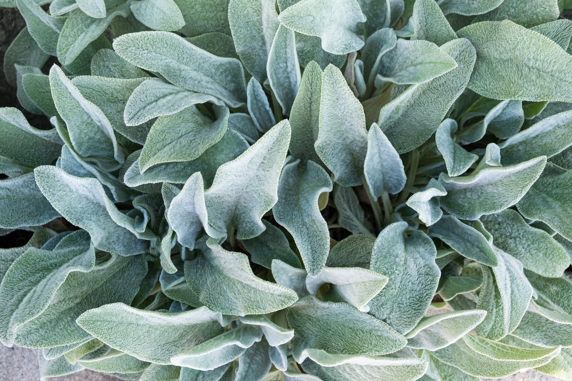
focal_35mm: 40
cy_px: 190
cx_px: 286
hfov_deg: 48.5
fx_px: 636
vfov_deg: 33.4
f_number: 6.4
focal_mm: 26.5
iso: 400
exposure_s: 1/250
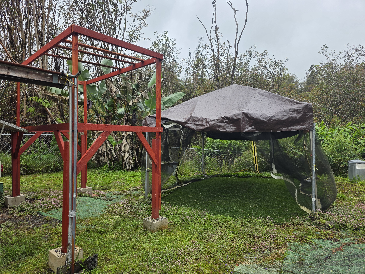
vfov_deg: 58.9
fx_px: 243
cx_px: 182
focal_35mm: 23
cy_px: 137
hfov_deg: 73.9
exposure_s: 1/186
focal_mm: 6.3
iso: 12
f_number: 1.7
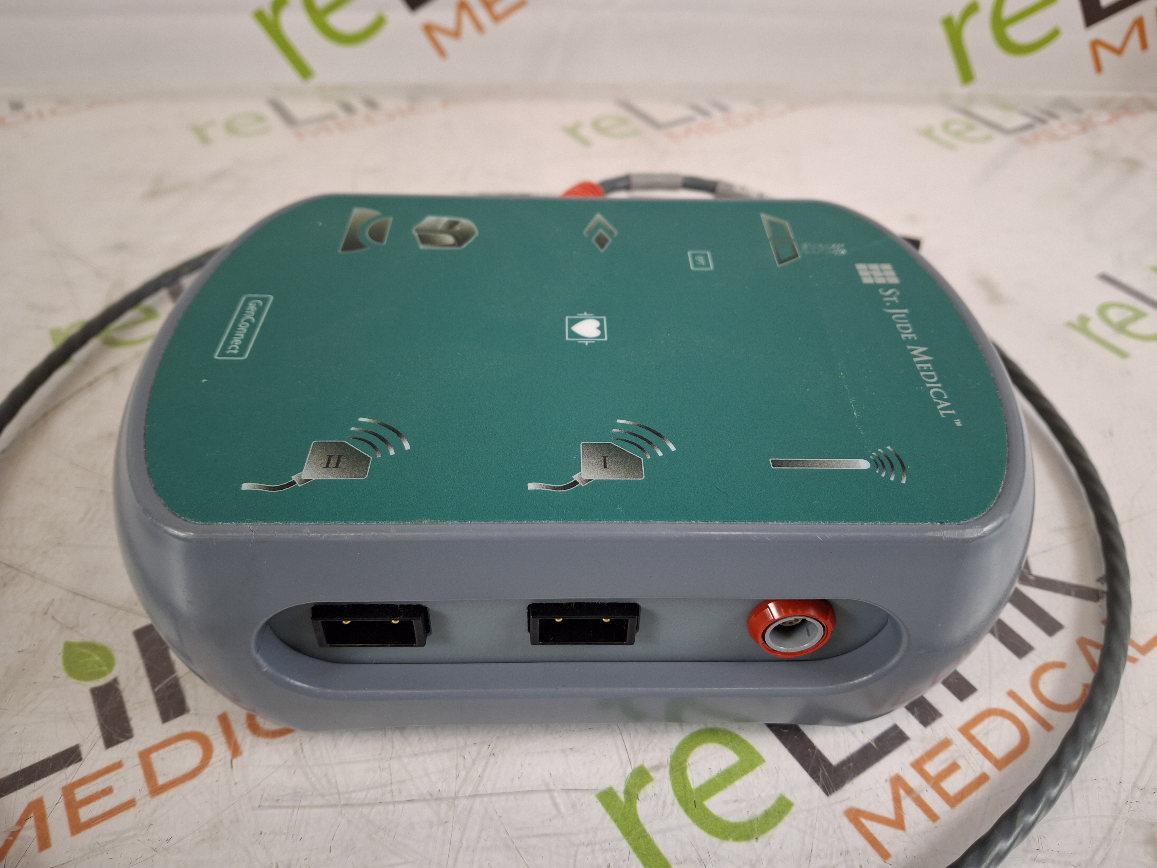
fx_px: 836
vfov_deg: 54.9
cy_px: 434
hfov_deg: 69.4
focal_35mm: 25
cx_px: 578
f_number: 1.8
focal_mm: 4.69
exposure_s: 1/50
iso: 250
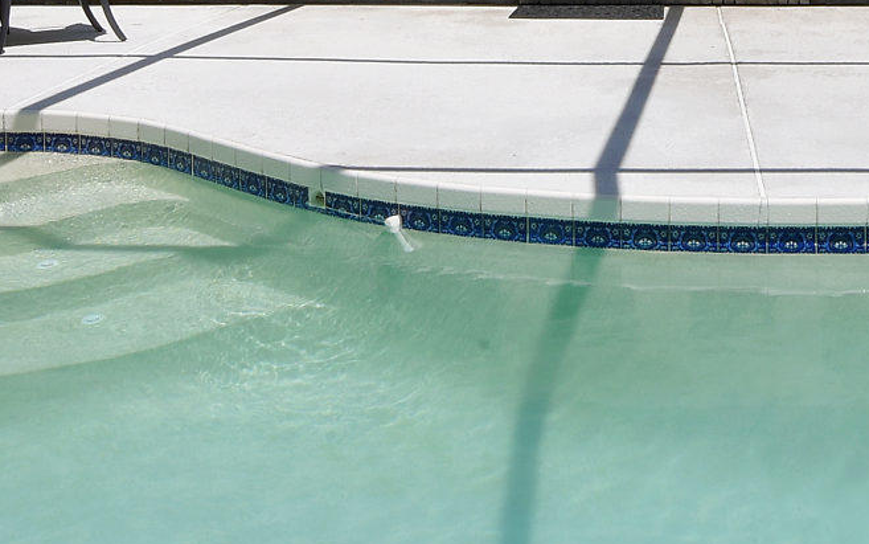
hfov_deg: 33.3
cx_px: 657
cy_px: -222
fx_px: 1421
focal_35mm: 60
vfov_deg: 19.4
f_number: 18
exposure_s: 1/320
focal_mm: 17
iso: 500
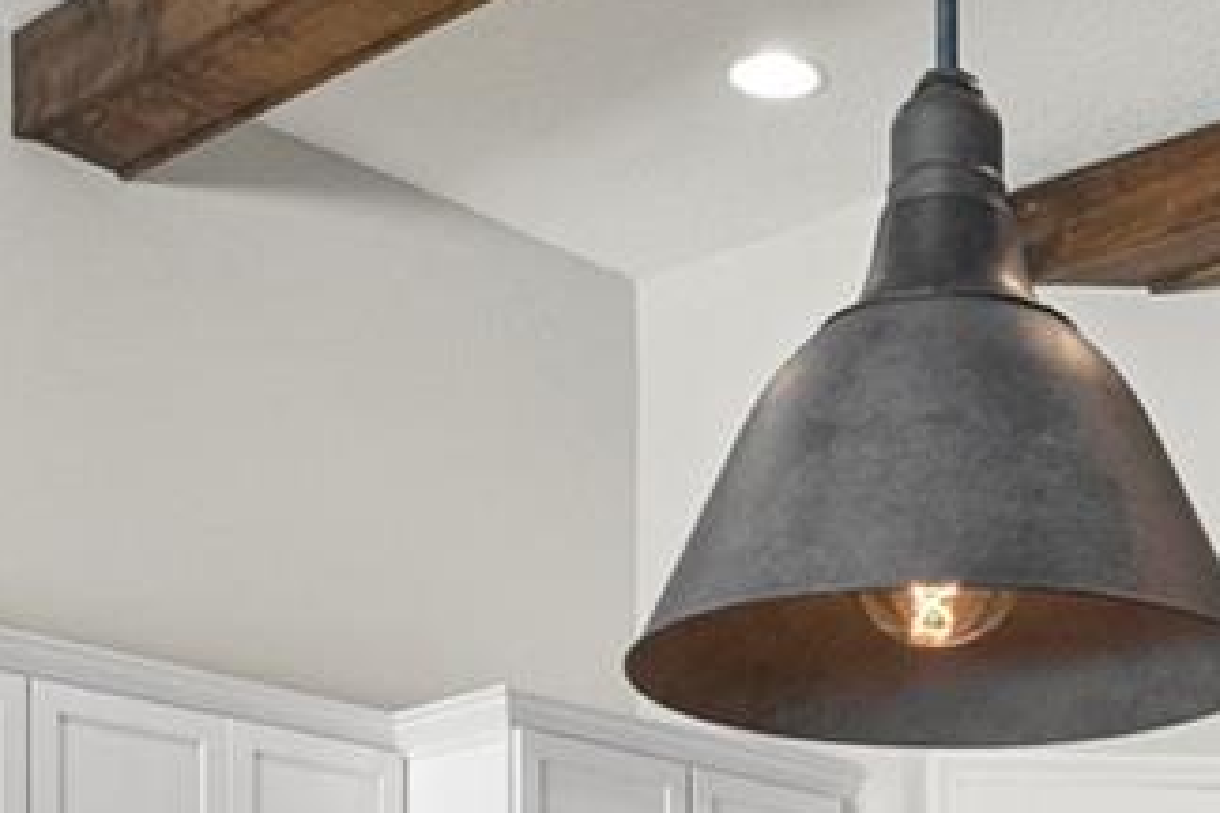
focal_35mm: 84
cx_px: 956
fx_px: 2846
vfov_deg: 14.6
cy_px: 1385
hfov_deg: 23.9
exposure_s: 1/10
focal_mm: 17
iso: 2000
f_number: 9
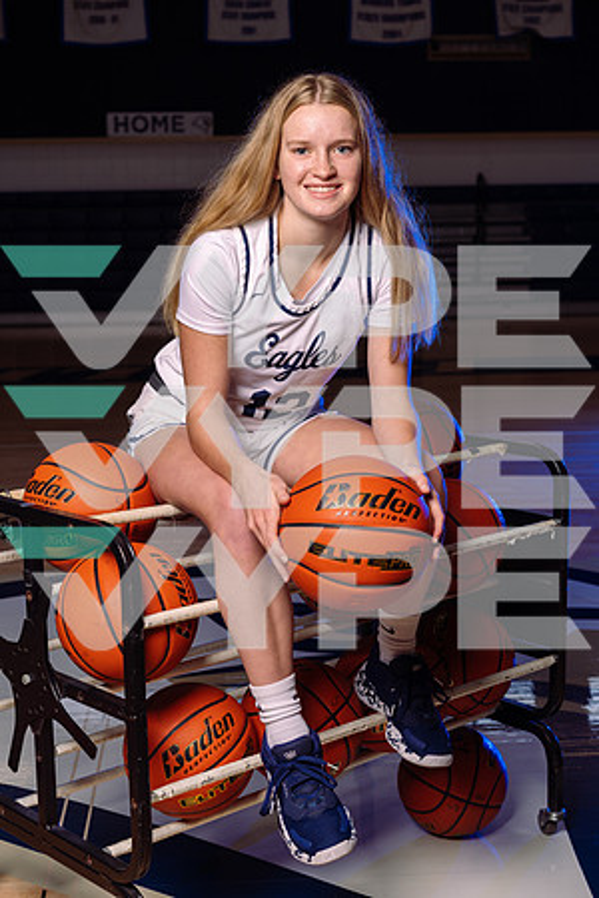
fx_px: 1373
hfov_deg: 24.6
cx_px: 300
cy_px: 449
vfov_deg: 36.2
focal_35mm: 55
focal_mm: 55
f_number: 5.6
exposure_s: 1/250
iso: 100
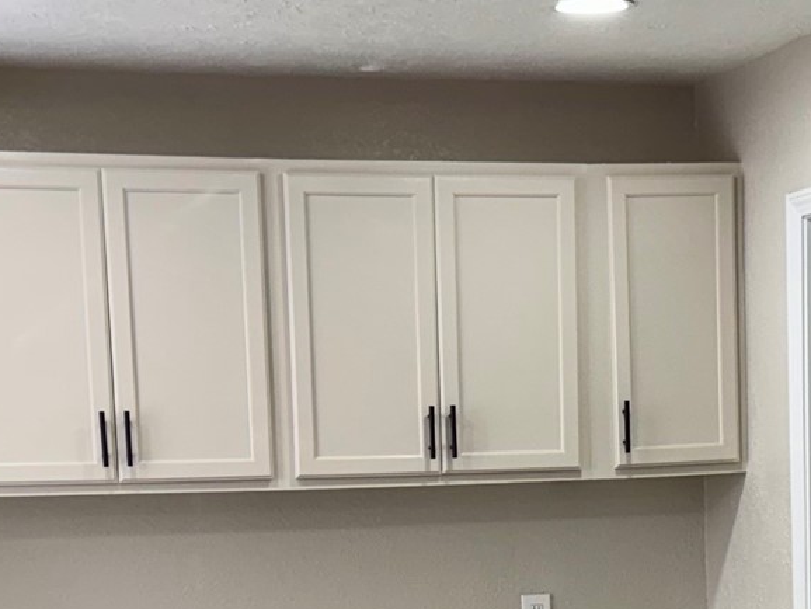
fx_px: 1992
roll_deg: +2.1
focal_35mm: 85
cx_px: 587
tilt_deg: -9.7
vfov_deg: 16.8
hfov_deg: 22.8
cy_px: 674
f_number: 1.78
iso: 100
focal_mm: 6.76
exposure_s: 1/120
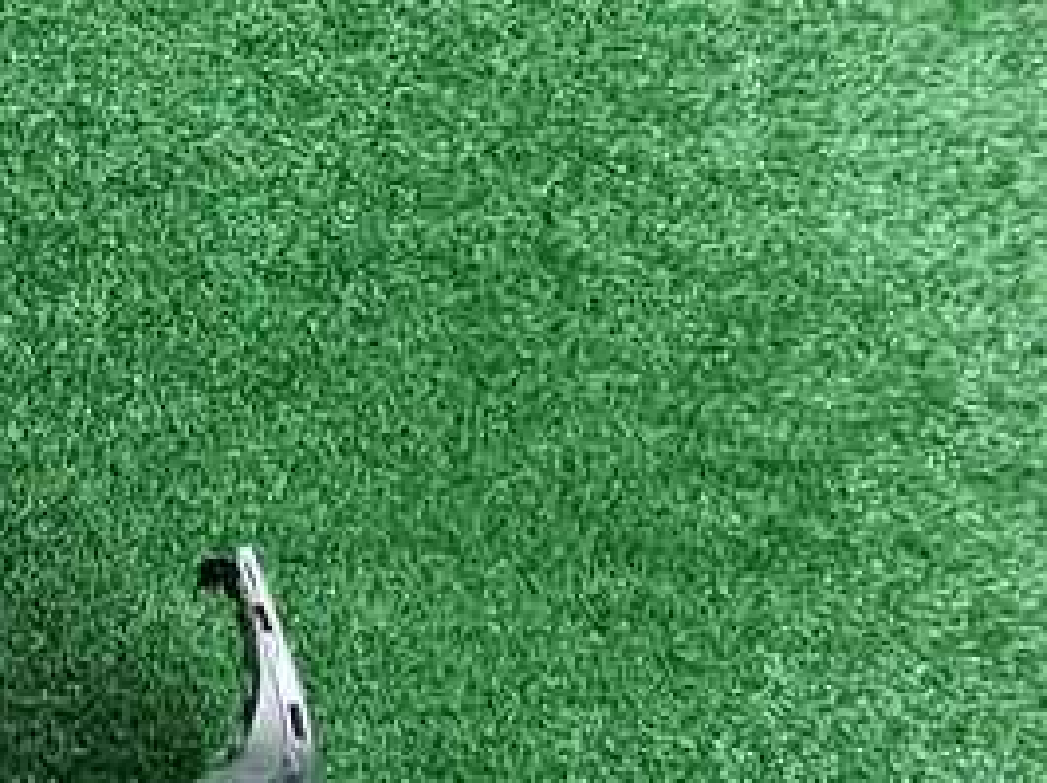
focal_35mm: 141
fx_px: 4261
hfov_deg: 11.1
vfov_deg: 10.4
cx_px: -1689
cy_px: 704
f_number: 1.8
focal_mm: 5.4
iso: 173
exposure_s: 1/50
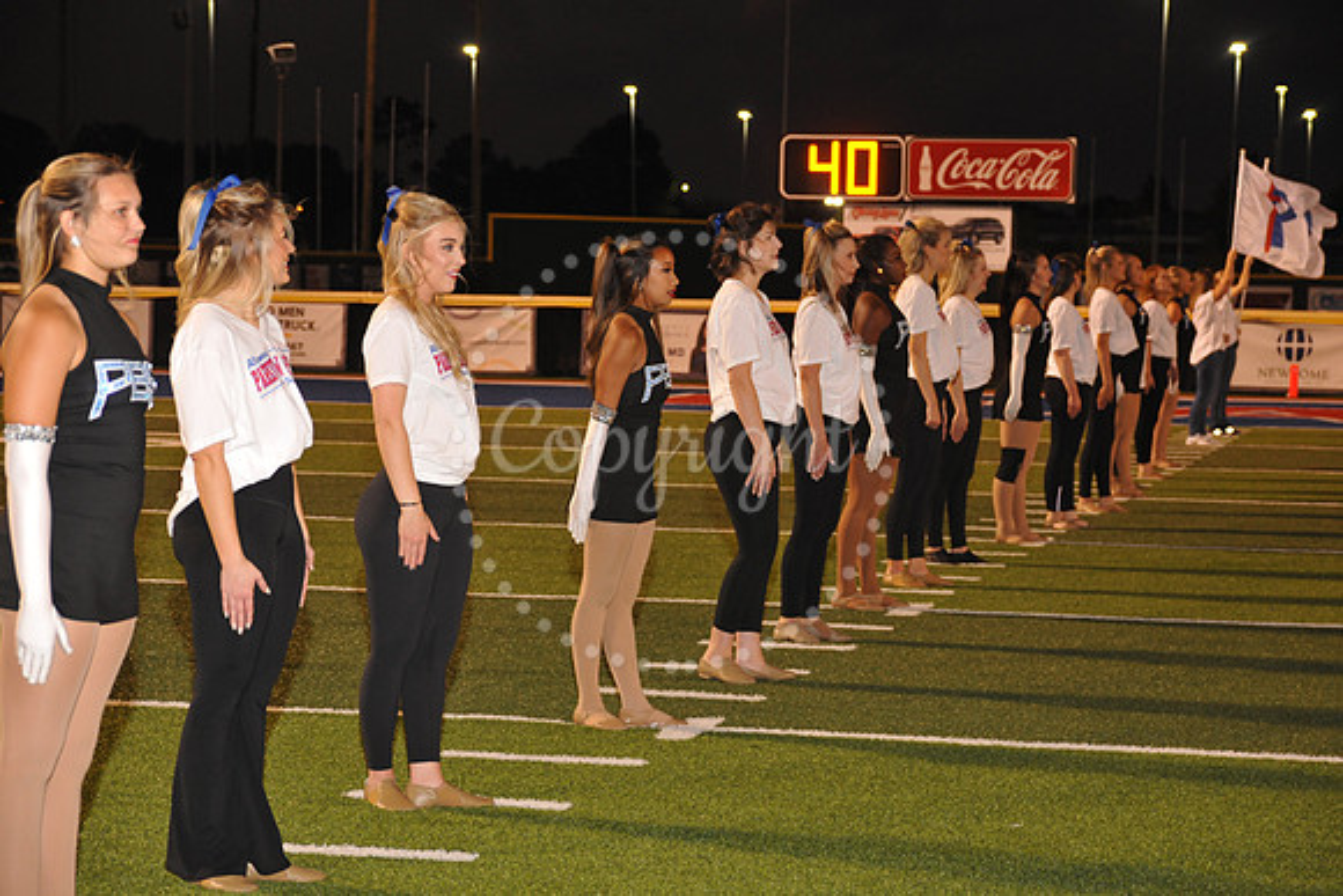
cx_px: 672
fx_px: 2798
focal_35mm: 75
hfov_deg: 27.0
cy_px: 448
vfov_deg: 18.2
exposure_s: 1/90
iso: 1600
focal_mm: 75
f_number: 6.7
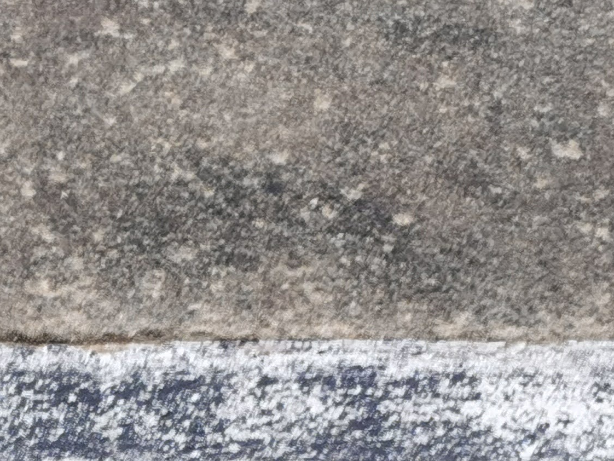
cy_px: 652
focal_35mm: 221
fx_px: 3921
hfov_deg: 8.9
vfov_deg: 6.6
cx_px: 34
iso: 64
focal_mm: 5.56
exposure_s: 1/100
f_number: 1.6
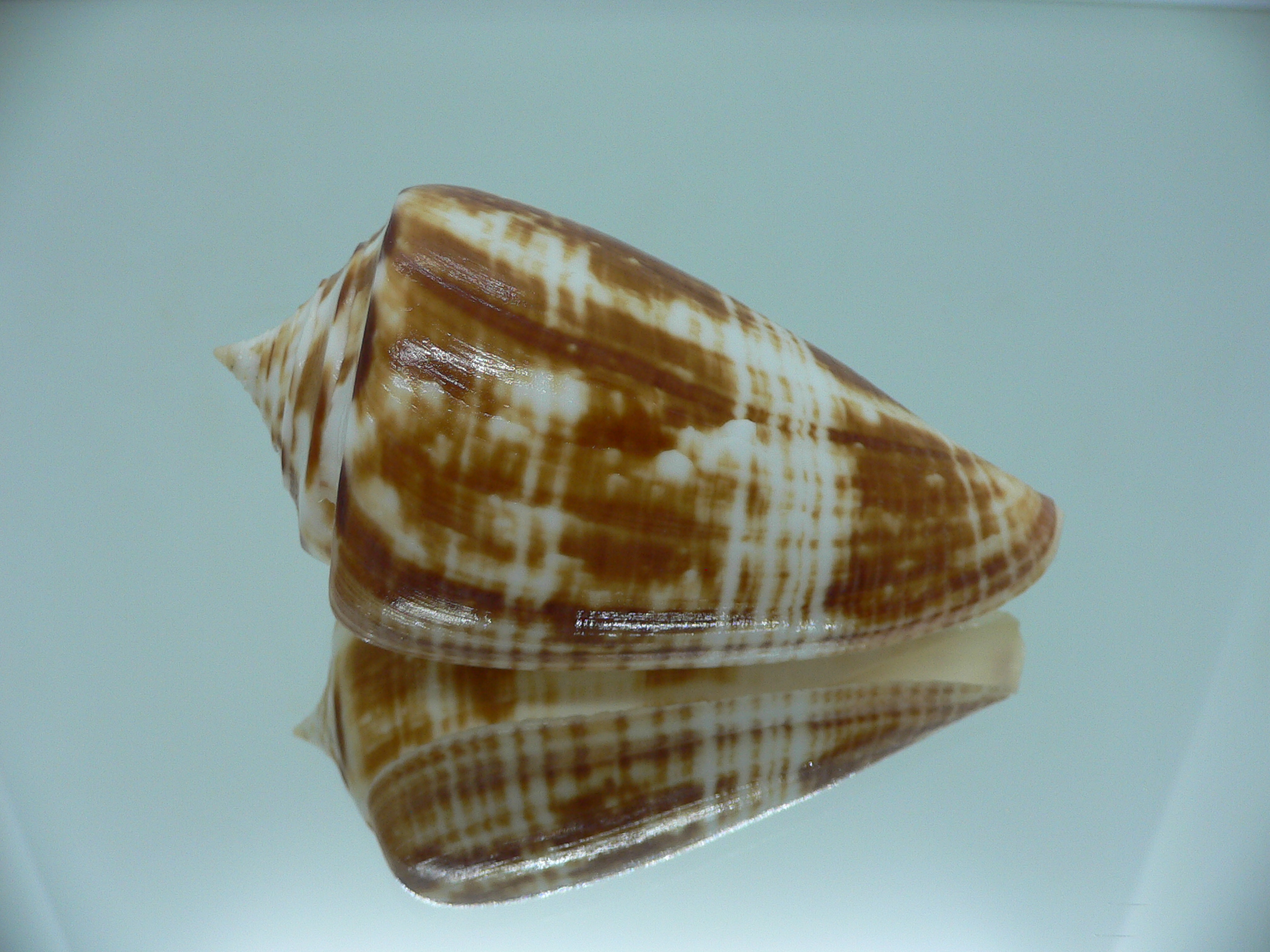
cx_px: 635
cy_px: 476
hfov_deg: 52.6
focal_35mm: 35
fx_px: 1284
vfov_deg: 40.7
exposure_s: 1/60
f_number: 2.8
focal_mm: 4.6
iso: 80
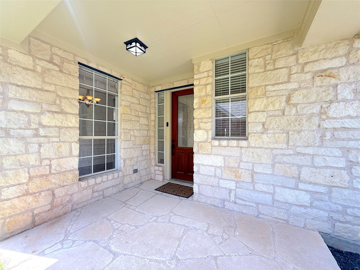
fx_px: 146
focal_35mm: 14
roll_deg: -0.5
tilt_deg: +0.2
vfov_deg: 85.7
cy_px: 135
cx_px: 180
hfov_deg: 102.1
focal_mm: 2.22
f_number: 2.2
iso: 50
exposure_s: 1/205
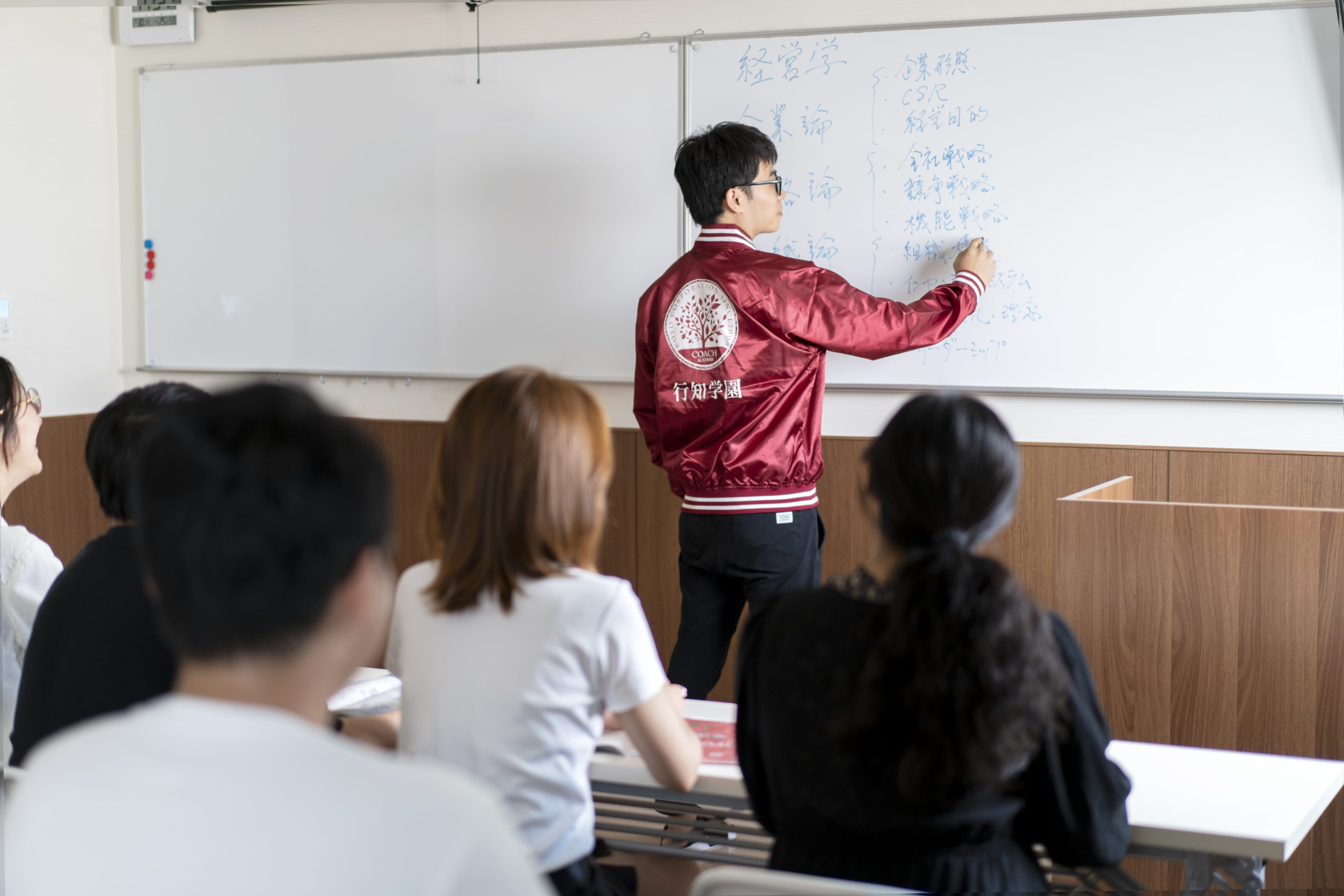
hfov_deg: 36.2
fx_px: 2053
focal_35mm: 55
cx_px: 672
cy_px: 448
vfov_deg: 24.6
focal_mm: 55
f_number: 1.8
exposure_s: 1/50
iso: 200
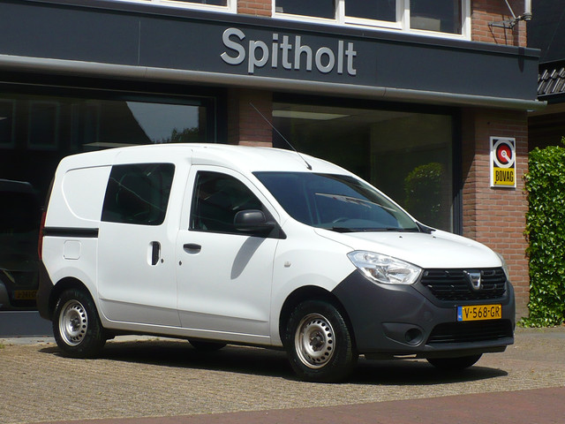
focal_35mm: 89
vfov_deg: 16.6
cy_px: 212
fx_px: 1453
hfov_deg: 22.0
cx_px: 282
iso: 100
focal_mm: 9.9
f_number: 9
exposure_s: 1/200
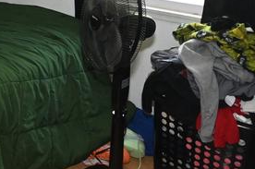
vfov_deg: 23.7
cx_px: -11
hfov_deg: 34.2
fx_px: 368
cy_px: -32
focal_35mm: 52
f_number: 7.1
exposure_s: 1/200
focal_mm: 14
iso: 5000
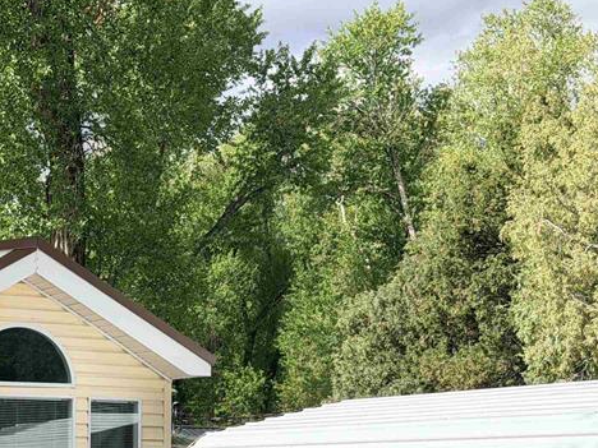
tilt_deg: +0.6
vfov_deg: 13.9
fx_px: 1814
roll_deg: -0.3
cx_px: -31
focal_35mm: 105
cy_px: 458
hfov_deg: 18.1
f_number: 1.78
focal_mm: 6.76
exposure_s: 1/4329
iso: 100
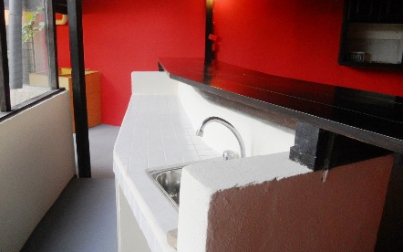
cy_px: 110
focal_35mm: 29
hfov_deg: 64.7
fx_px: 318
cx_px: 201
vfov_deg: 43.0
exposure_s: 1/30
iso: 125
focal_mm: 4.9
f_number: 3.2
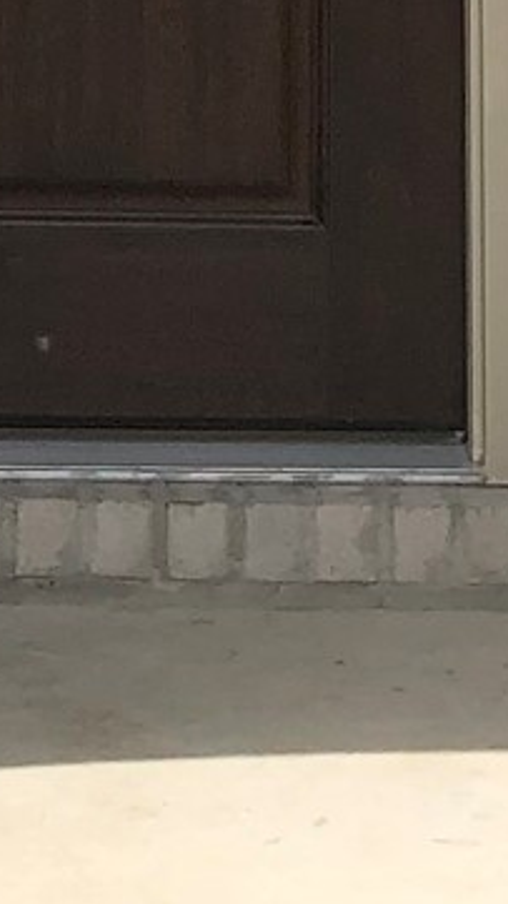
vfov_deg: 10.6
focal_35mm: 173
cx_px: 83
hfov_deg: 7.0
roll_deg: -0.3
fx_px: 4144
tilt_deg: +11.5
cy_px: -1297
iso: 20
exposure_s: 1/2433
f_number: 1.8
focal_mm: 3.99
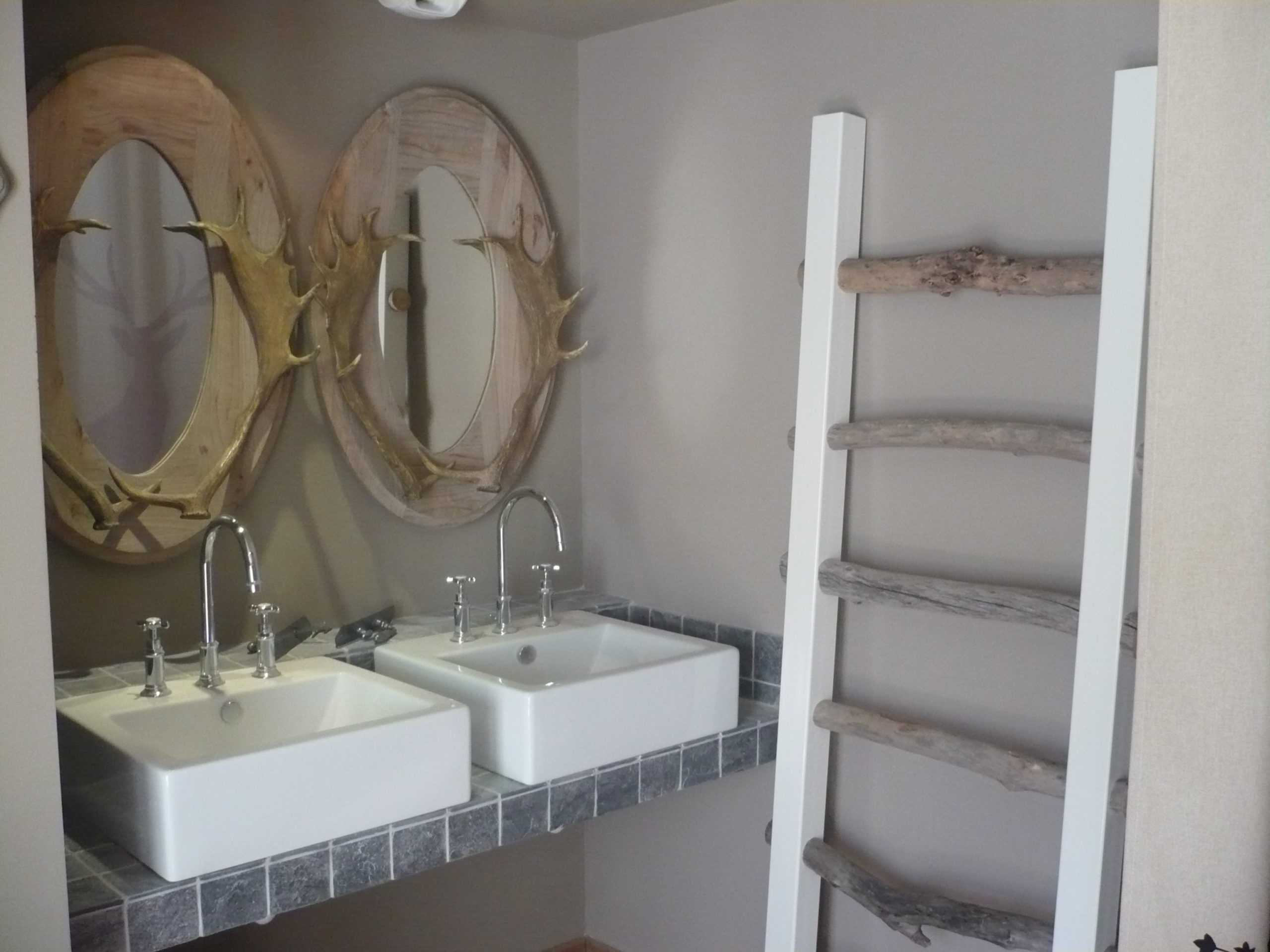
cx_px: 635
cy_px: 476
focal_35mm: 35
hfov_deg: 52.6
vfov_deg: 40.7
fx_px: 1284
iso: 400
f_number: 2.8
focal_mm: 5.8
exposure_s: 1/125
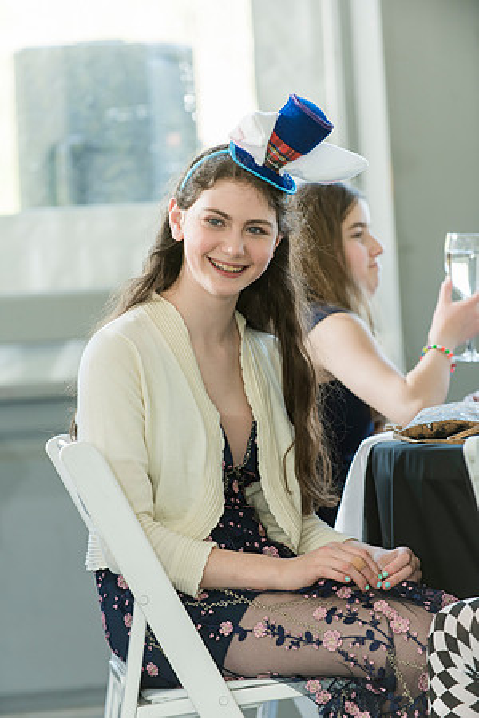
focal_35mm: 200
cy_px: 359
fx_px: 3991
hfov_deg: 6.9
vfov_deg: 10.3
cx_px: 240
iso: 500
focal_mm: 200
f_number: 4
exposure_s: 1/160
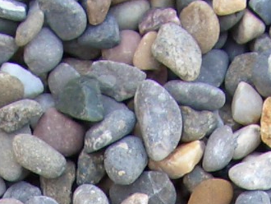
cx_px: 181
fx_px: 1700
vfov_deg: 6.3
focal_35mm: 217
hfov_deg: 9.1
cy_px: 601
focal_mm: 5.8
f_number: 2.6
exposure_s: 1/60
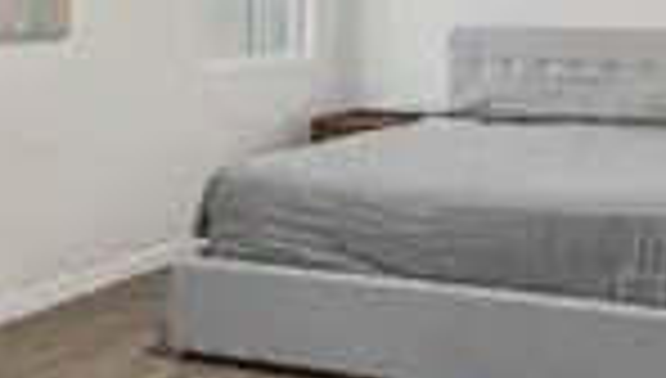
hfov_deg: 39.7
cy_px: 11
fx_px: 850
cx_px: 598
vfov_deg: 24.1
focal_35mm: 48
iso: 400
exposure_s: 1/80
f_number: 8
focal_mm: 17
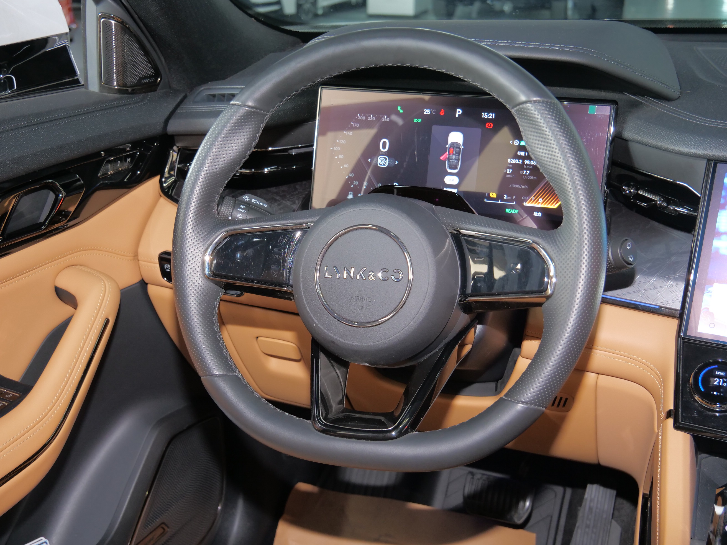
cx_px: 364
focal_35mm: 40
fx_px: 840
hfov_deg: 46.8
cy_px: 272
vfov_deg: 36.0
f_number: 4.1
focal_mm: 20
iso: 800
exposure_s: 1/15
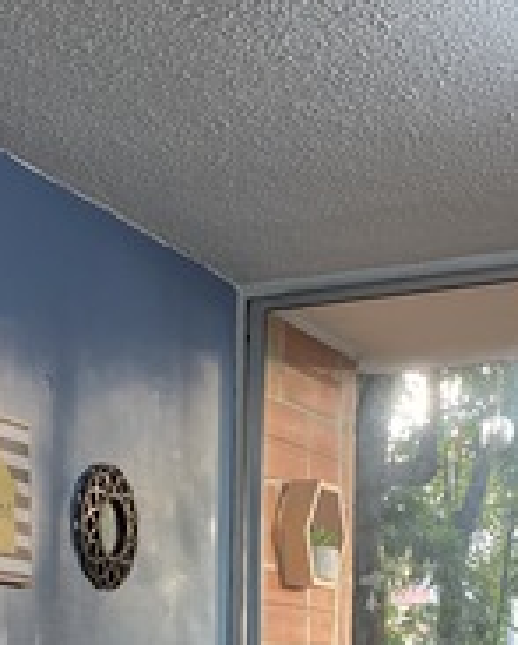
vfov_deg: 20.8
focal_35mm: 83
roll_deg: -0.6
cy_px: 856
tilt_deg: -4.4
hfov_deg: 18.5
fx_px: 1587
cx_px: 152
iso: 500
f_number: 1.8
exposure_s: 1/40
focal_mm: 4.25
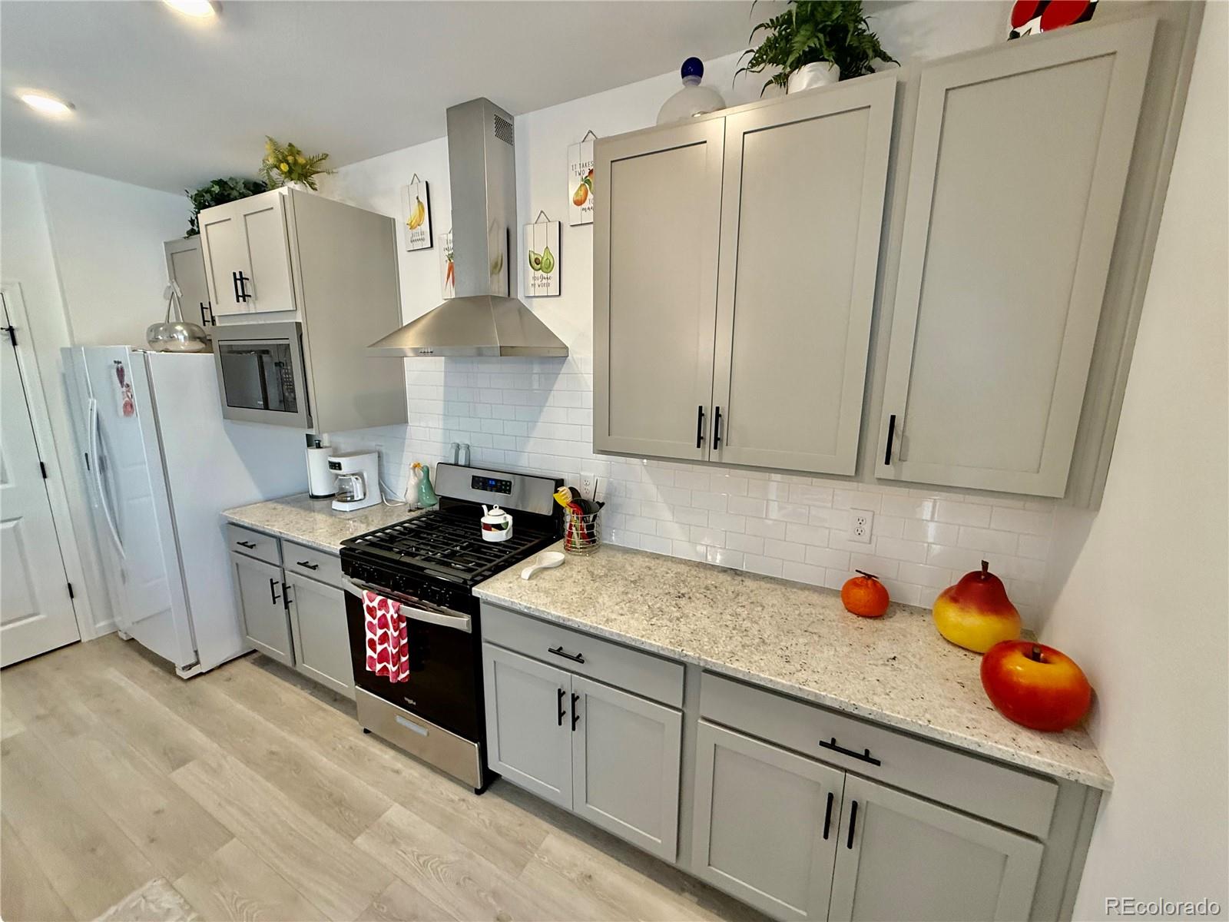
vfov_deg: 85.7
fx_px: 497
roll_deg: -0.5
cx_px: 614
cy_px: 461
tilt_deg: -10.2
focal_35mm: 14
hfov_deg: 102.1
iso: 250
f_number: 2.2
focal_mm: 2.22
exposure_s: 1/120
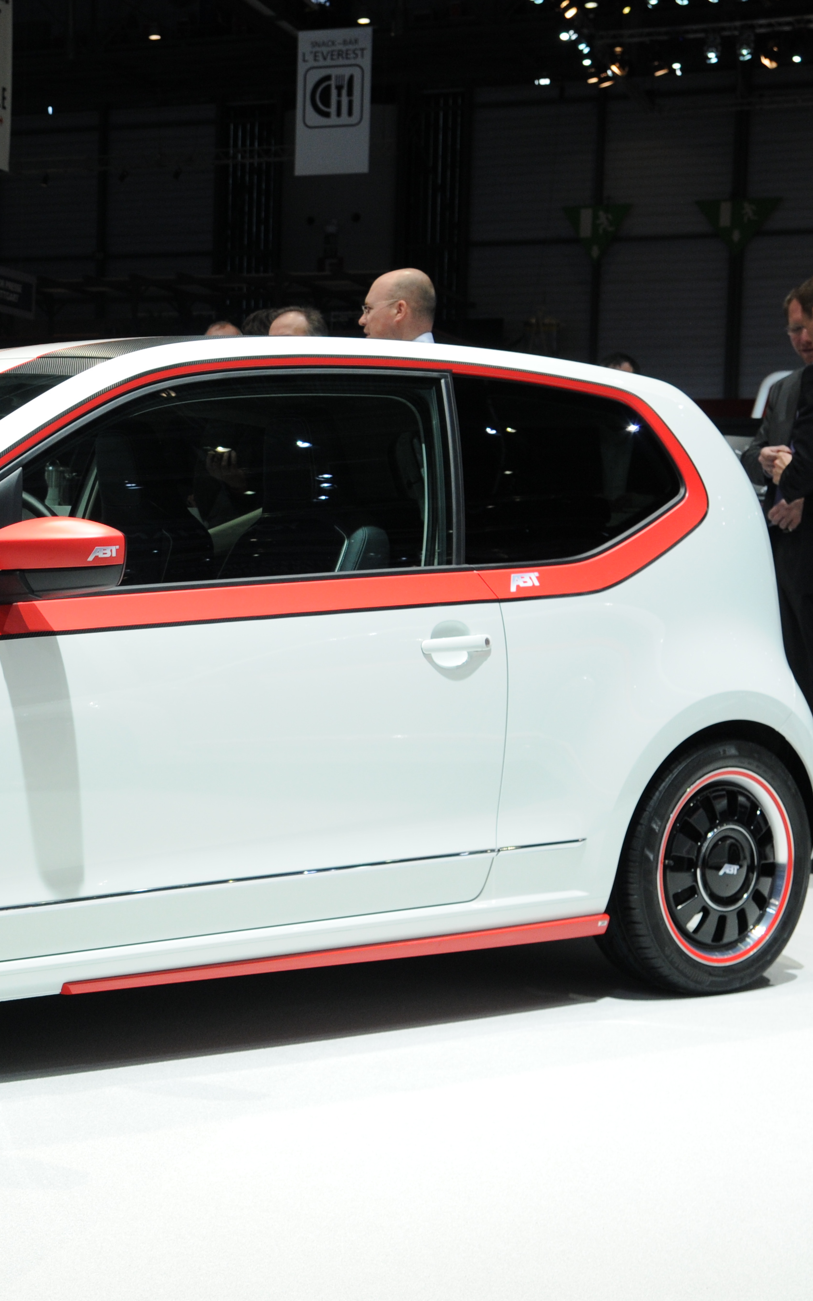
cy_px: 660
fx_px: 2233
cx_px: 20
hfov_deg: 20.1
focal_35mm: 63
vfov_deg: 32.5
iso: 400
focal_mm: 26
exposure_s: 1/180
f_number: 6.7
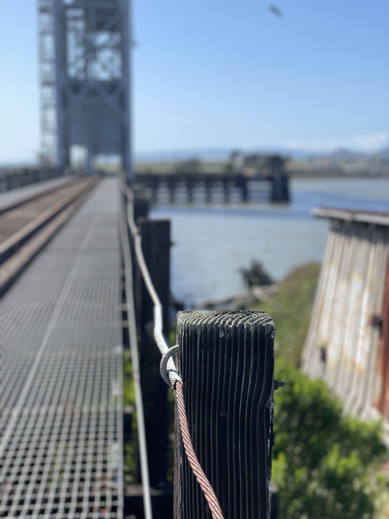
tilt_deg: -5.8
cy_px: 260
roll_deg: +0.1
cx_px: 194
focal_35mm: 52
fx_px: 779
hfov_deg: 28.0
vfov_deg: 36.8
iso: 32
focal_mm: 6
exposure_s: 1/1170
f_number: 2
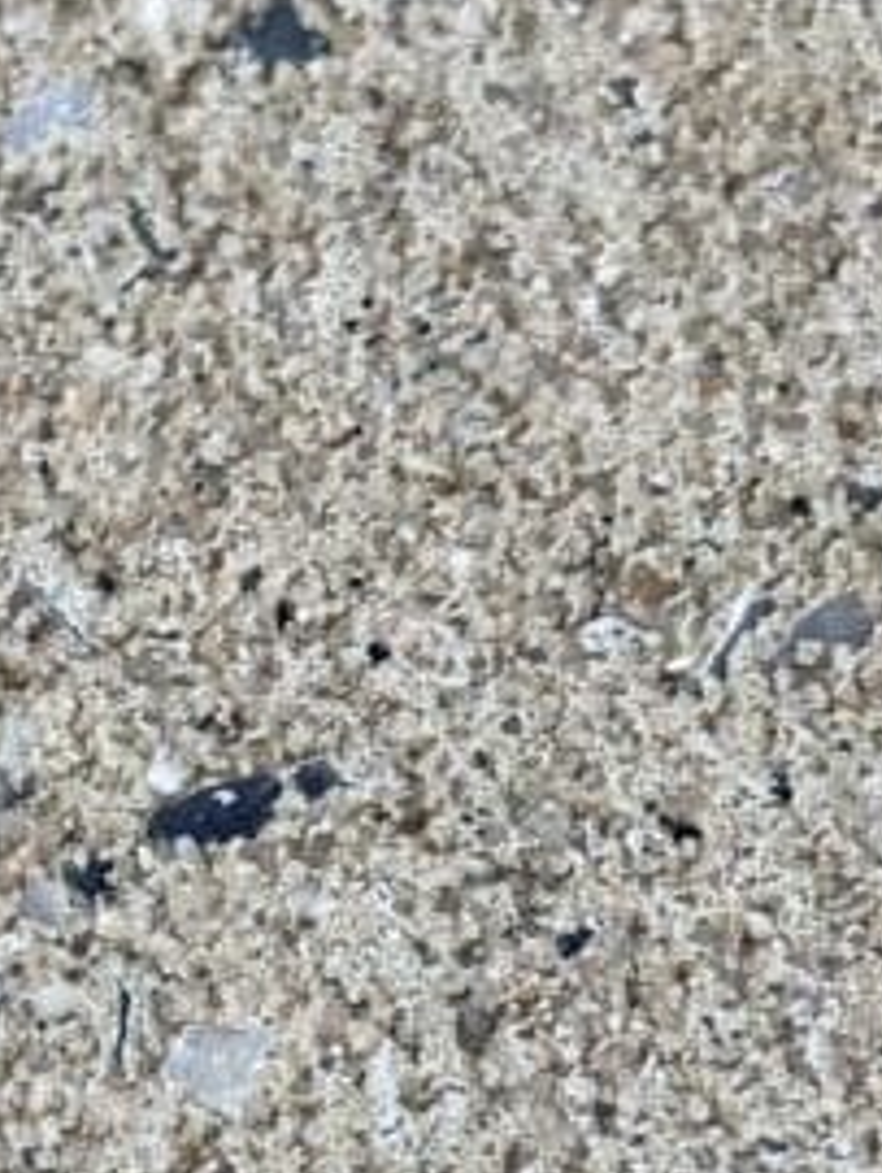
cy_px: 865
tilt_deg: -66.1
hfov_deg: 7.5
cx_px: 117
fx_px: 6682
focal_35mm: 197
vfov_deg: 10.0
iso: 32
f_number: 1.6
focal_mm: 5.96
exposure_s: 1/444
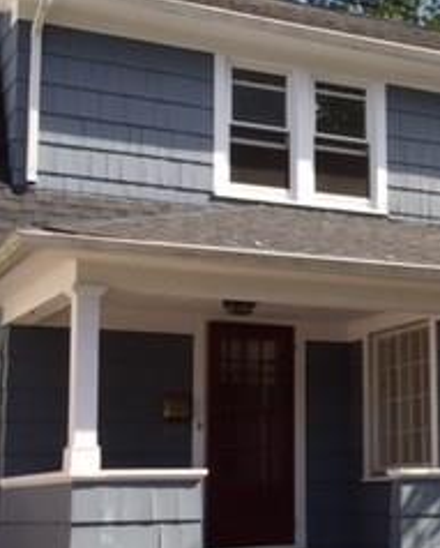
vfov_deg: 25.0
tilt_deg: +9.6
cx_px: 477
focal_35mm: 76
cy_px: 313
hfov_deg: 19.4
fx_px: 1235
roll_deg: -0.9
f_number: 2.2
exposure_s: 1/824
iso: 32
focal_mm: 4.15
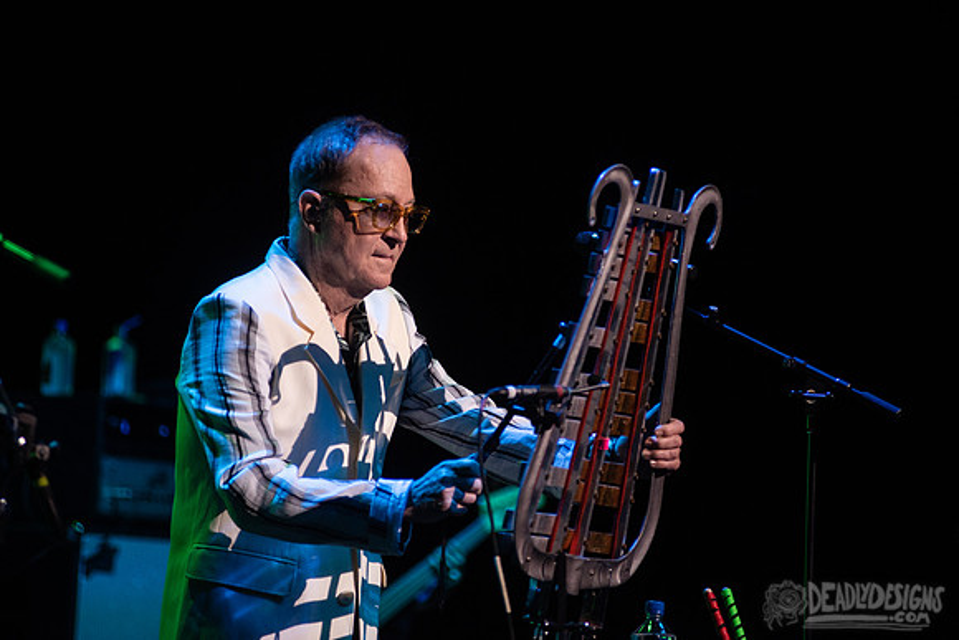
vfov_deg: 5.8
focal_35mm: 237
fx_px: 6322
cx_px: 480
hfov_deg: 8.7
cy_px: 262
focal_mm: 200
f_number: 3.2
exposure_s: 1/800
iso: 1250
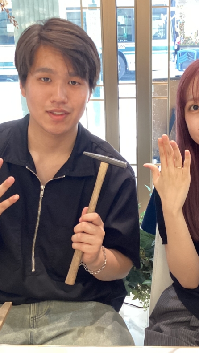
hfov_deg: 25.8
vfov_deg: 44.6
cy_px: 174
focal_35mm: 46
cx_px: 135
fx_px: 432
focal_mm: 3.3
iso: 320
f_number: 2.4
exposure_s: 1/60
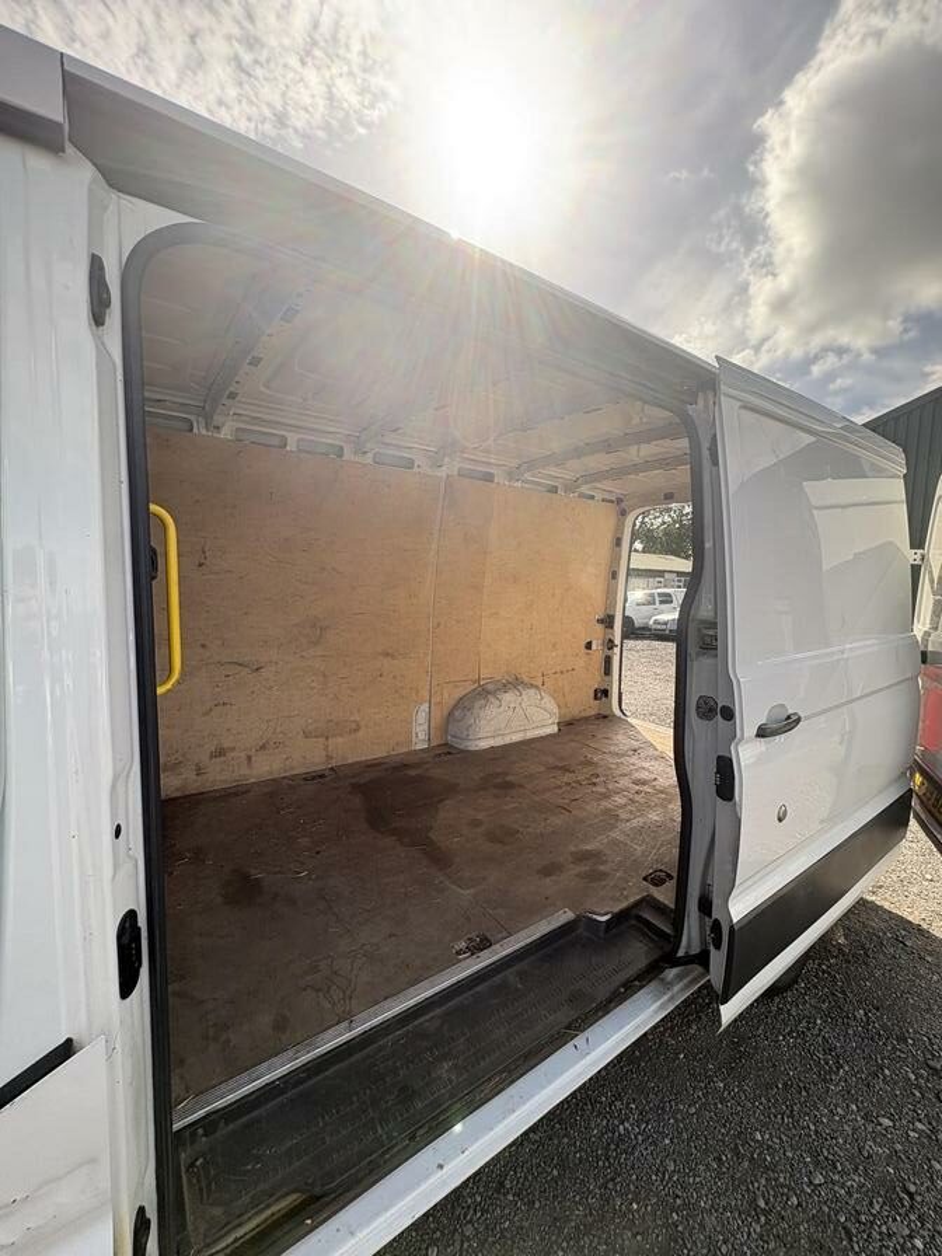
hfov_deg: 85.7
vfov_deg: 102.1
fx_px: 508
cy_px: 628
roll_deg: -2.6
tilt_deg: -6.6
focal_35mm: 14
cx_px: 471
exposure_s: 1/620
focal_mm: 2.22
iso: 40
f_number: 2.2
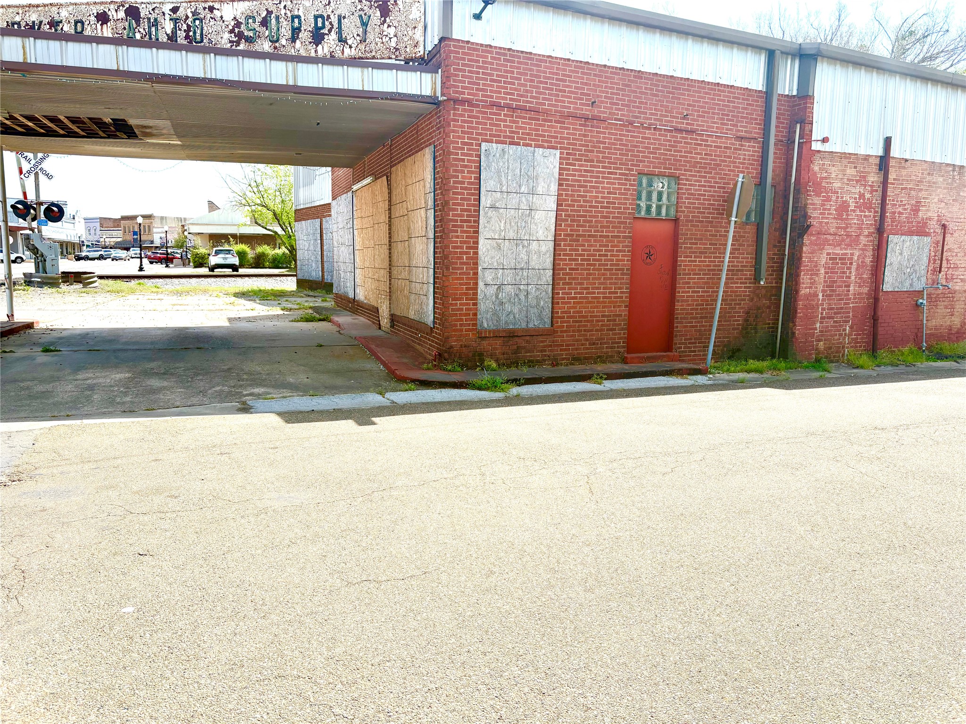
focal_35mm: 26
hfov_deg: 67.3
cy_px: 362
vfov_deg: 53.1
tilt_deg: -7.4
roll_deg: -0.8
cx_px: 483
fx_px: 726
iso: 50
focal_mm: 5.96
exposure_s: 1/2747
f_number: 1.6
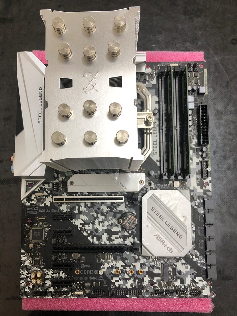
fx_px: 256
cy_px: 158
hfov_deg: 49.7
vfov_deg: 63.4
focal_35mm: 28
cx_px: 118
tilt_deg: -83.0
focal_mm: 3.99
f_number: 1.8
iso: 32
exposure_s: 1/33
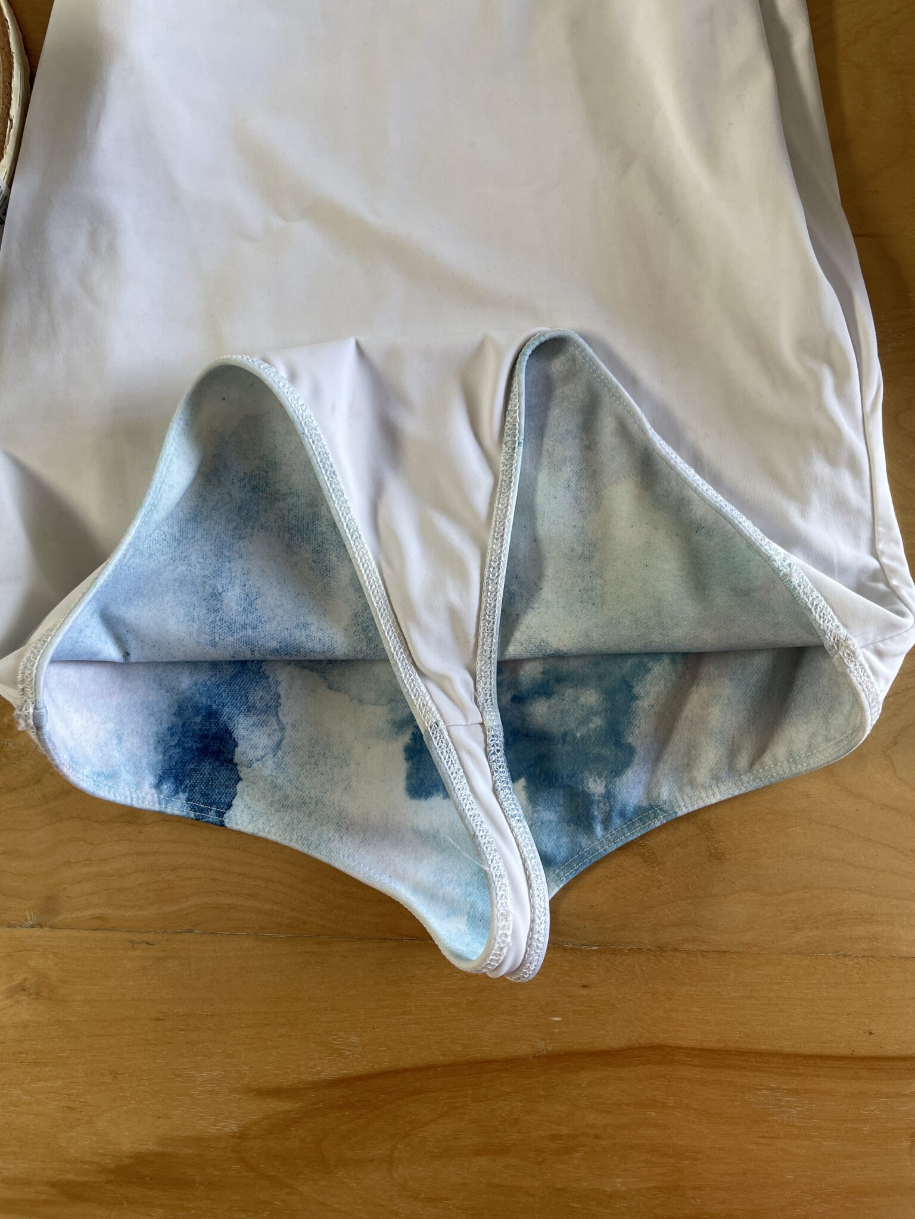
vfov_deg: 67.3
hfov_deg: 53.1
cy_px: 610
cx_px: 458
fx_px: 916
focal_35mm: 26
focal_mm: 4.2
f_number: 1.6
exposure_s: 1/120
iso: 50
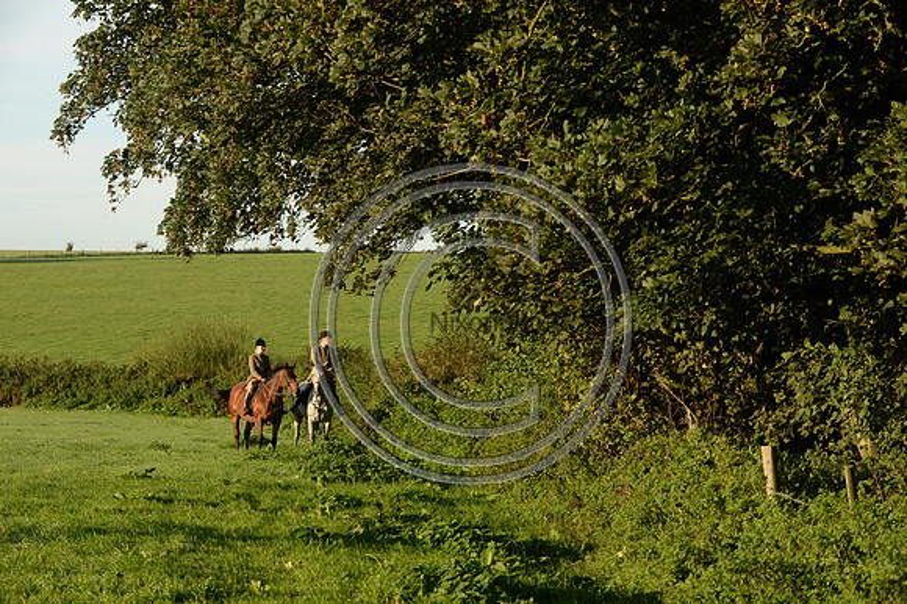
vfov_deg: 13.0
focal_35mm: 105
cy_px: 302
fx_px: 2644
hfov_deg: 19.5
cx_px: 454
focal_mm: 105
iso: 1600
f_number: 9
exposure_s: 1/1000
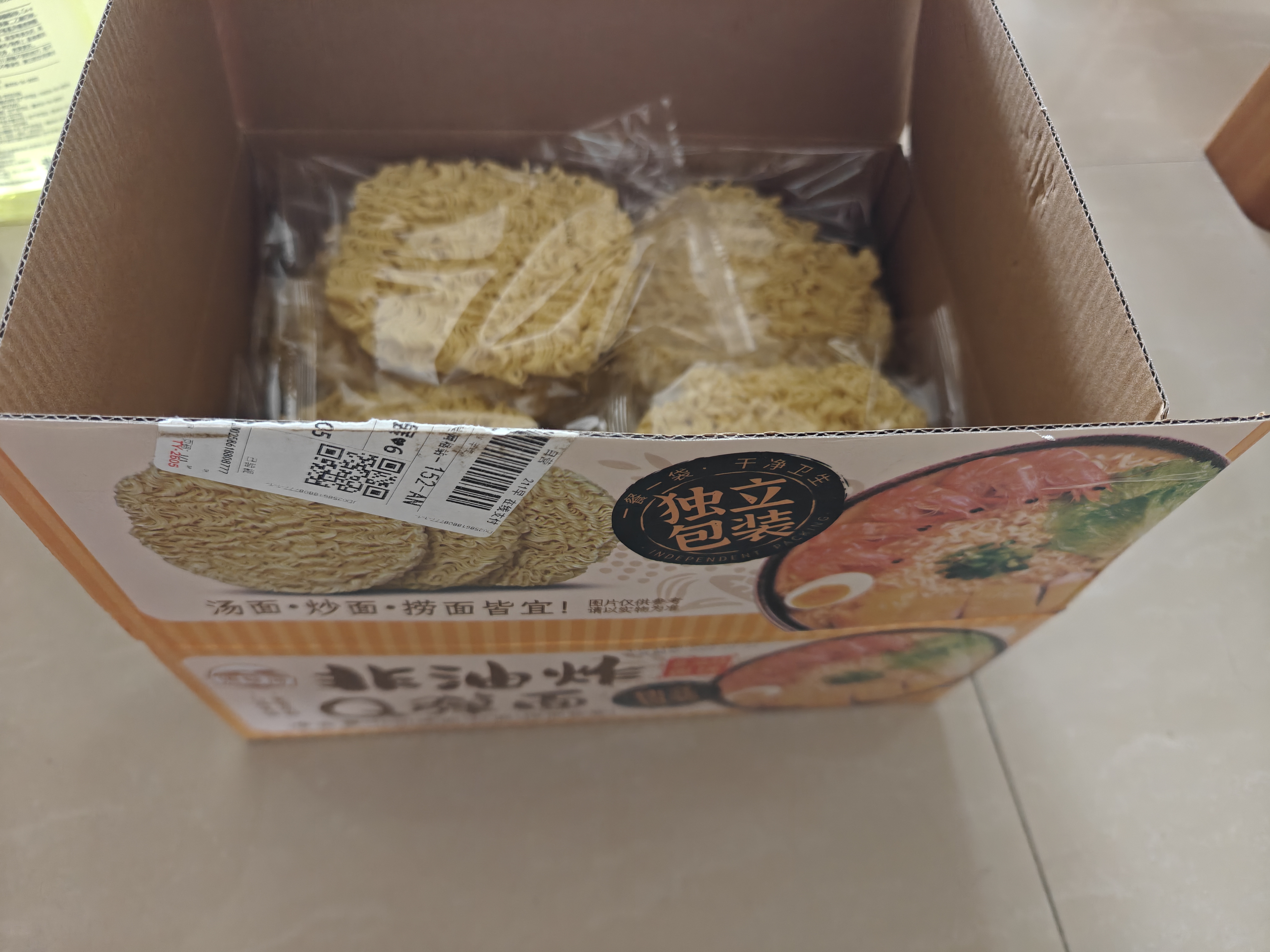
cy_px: 476
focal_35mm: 23
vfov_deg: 58.9
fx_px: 844
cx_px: 635
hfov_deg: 73.9
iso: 1250
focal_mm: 6.06
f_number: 1.6
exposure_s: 1/80
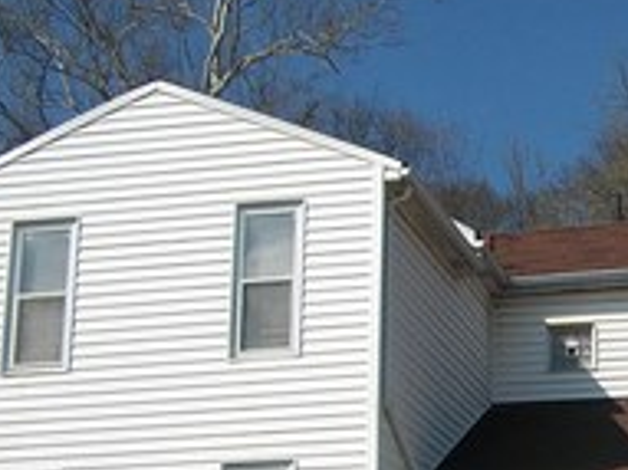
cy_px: 424
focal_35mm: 86
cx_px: 694
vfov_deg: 16.9
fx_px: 1559
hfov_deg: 21.6
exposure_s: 1/640
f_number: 5.5
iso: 80
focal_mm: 5.7
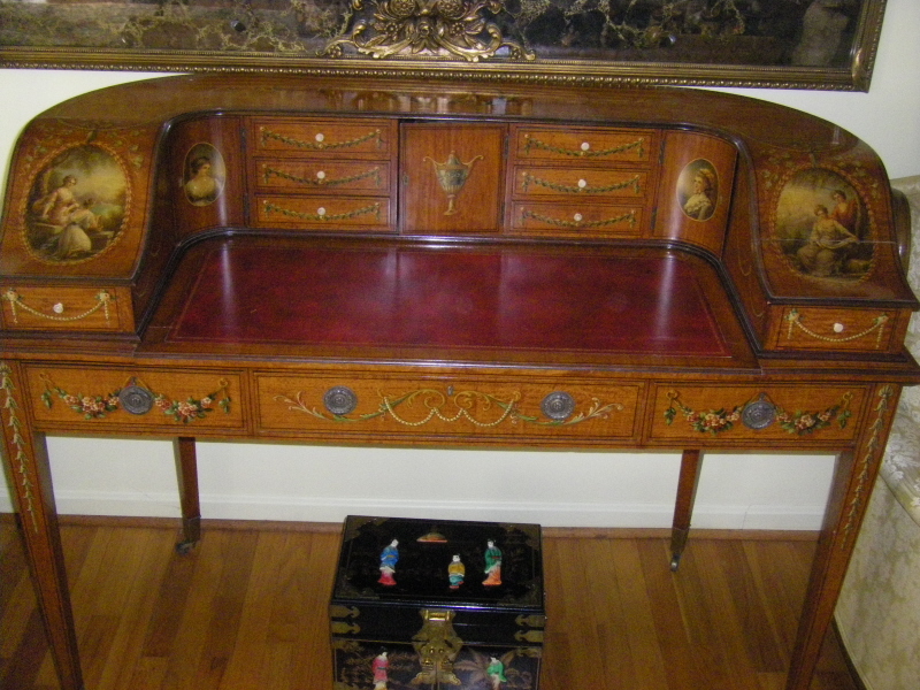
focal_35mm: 42
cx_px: 460
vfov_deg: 34.3
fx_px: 1116
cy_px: 345
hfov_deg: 44.8
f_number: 3.5
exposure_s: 1/50
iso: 800
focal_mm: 6.9
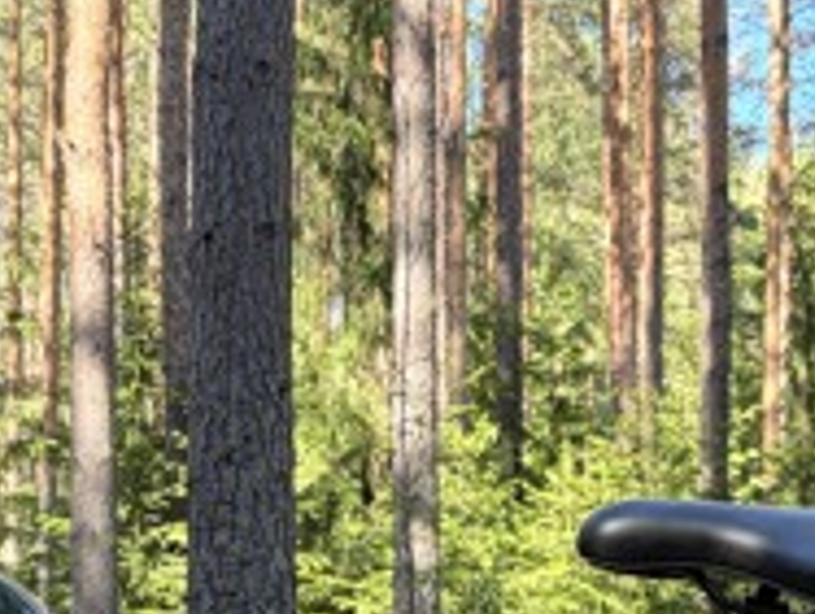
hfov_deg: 17.7
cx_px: 453
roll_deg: +0.5
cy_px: 910
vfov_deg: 12.7
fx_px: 2618
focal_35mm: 111
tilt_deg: +4.3
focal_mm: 5.96
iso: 64
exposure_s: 1/130
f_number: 1.6
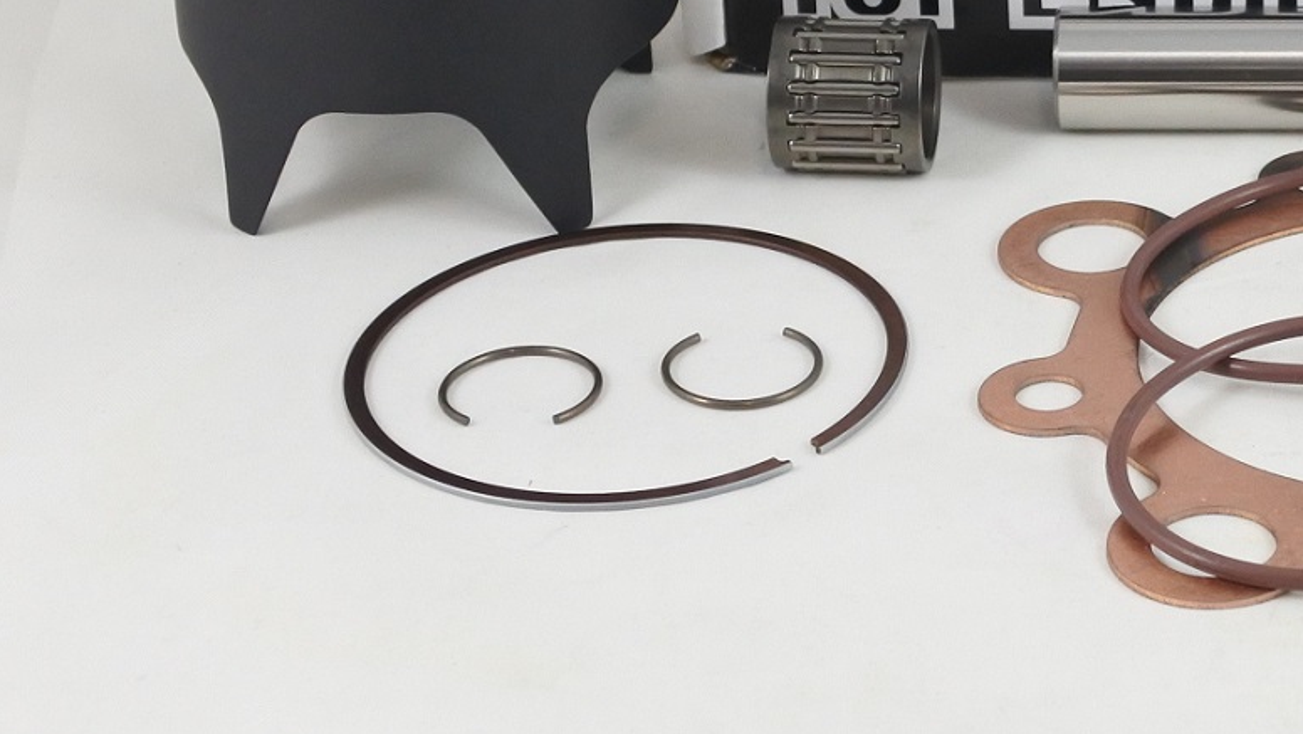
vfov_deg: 12.6
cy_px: -192
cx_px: 1285
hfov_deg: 22.1
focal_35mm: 93
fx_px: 3214
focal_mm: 14.7
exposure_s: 1/125
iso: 500
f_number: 4.2
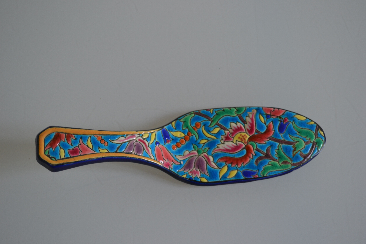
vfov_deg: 25.8
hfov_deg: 37.9
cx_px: 183
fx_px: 534
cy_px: 122
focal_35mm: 52
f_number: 5
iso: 400
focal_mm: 35
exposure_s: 1/25
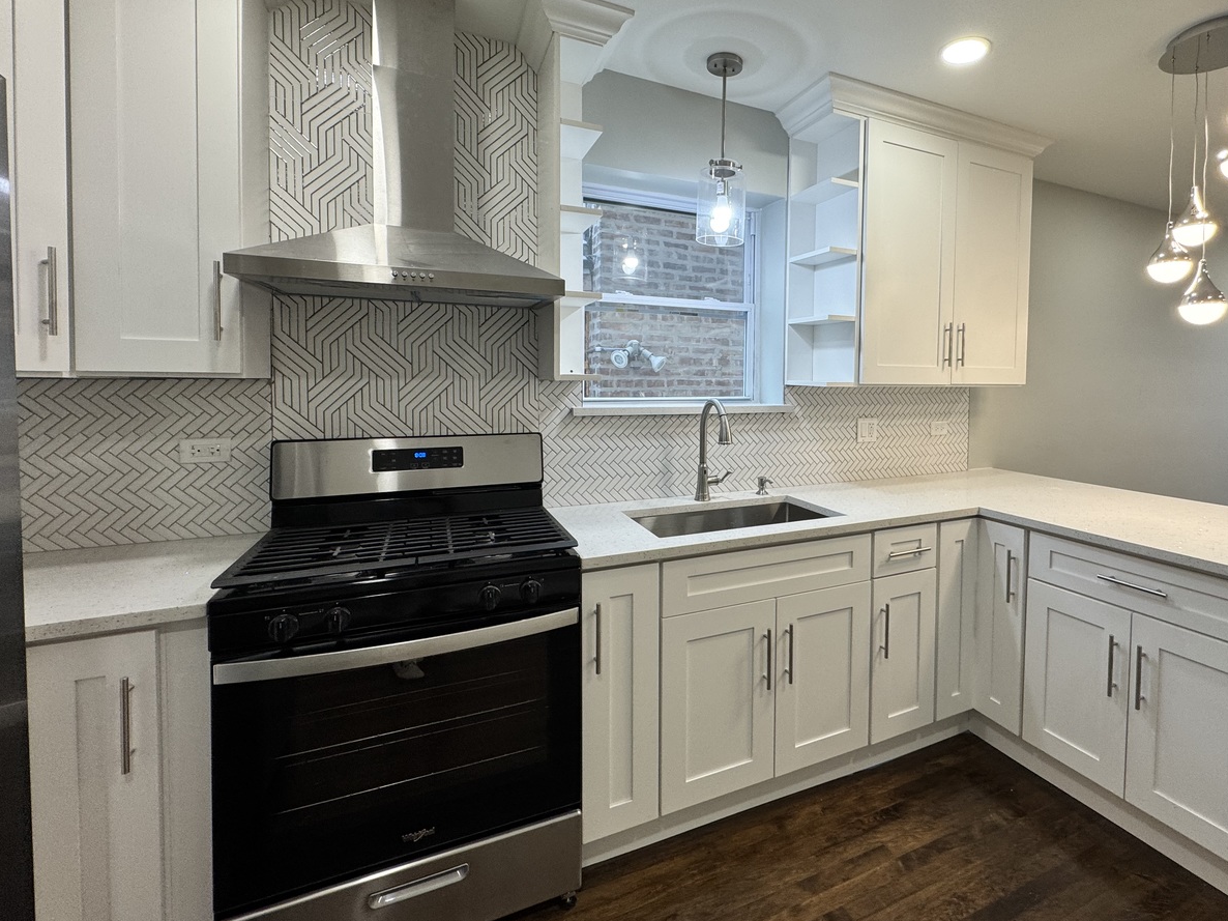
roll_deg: -0.7
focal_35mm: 17
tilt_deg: -2.8
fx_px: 603
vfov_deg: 74.4
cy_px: 402
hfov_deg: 90.1
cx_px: 727
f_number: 2.2
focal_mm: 2.22
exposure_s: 1/120
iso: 80
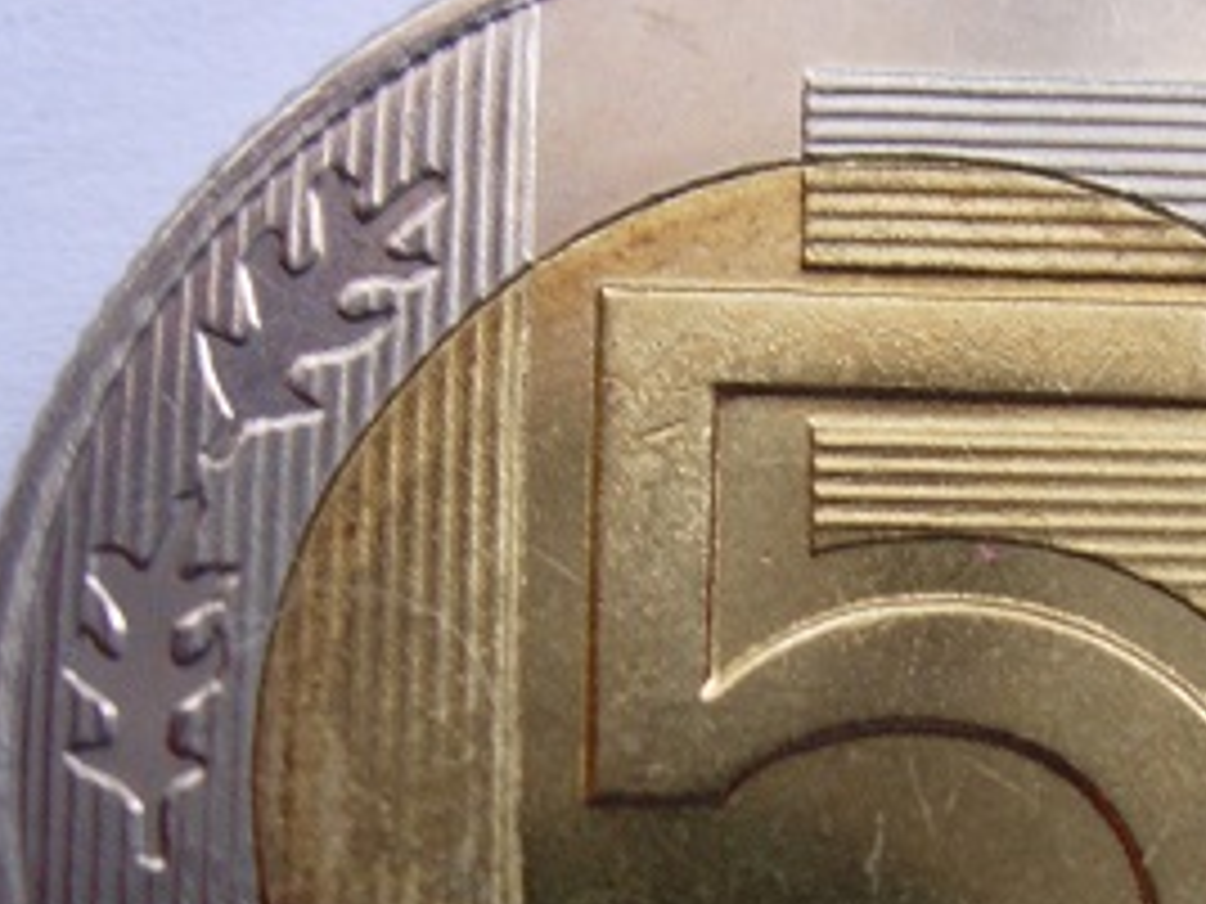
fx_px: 3205
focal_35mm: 92
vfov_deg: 15.8
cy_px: 873
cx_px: 873
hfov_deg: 21.2
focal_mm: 7.8
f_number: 2.8
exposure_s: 1/32
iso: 115
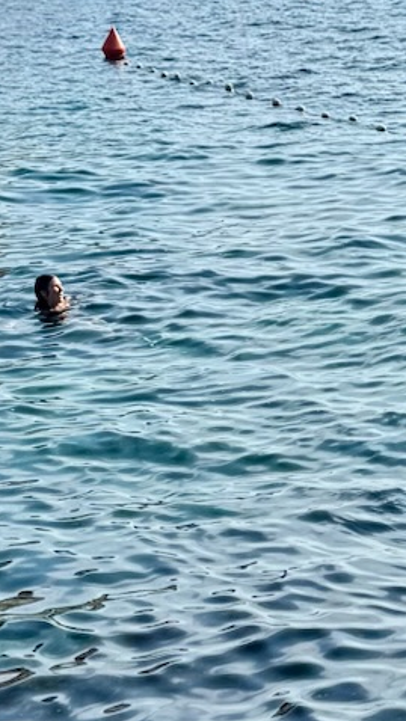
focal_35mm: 112
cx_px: 421
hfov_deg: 10.7
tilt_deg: -12.3
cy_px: 373
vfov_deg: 19.1
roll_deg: +2.3
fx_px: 2143
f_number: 1.78
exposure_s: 1/6711
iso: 80
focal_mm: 6.76
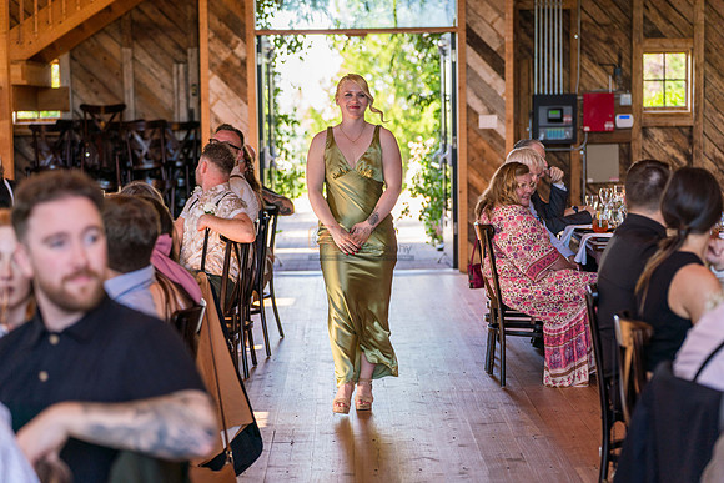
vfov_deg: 17.3
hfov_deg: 25.7
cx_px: 362
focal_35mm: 79
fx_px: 1589
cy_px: 242
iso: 400
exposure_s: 1/320
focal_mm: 79
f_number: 2.5
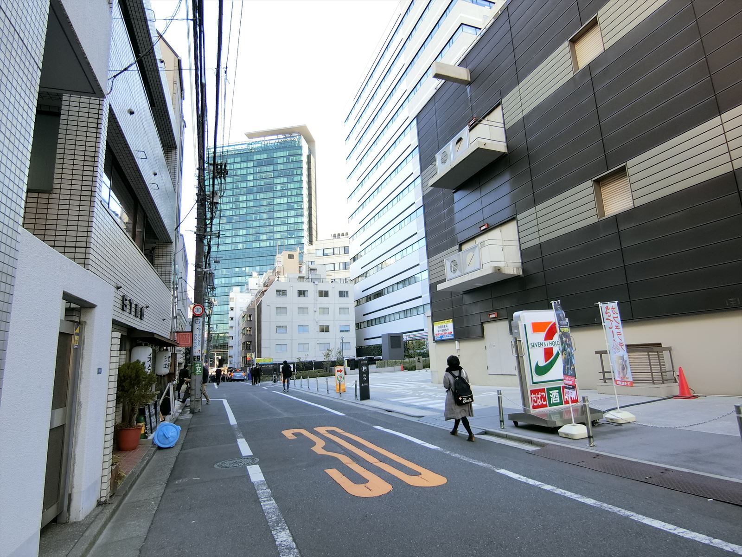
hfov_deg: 84.7
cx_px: 371
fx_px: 407
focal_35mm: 19
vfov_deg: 68.7
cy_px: 278
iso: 80
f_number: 2.7
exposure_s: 1/200
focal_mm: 4.06
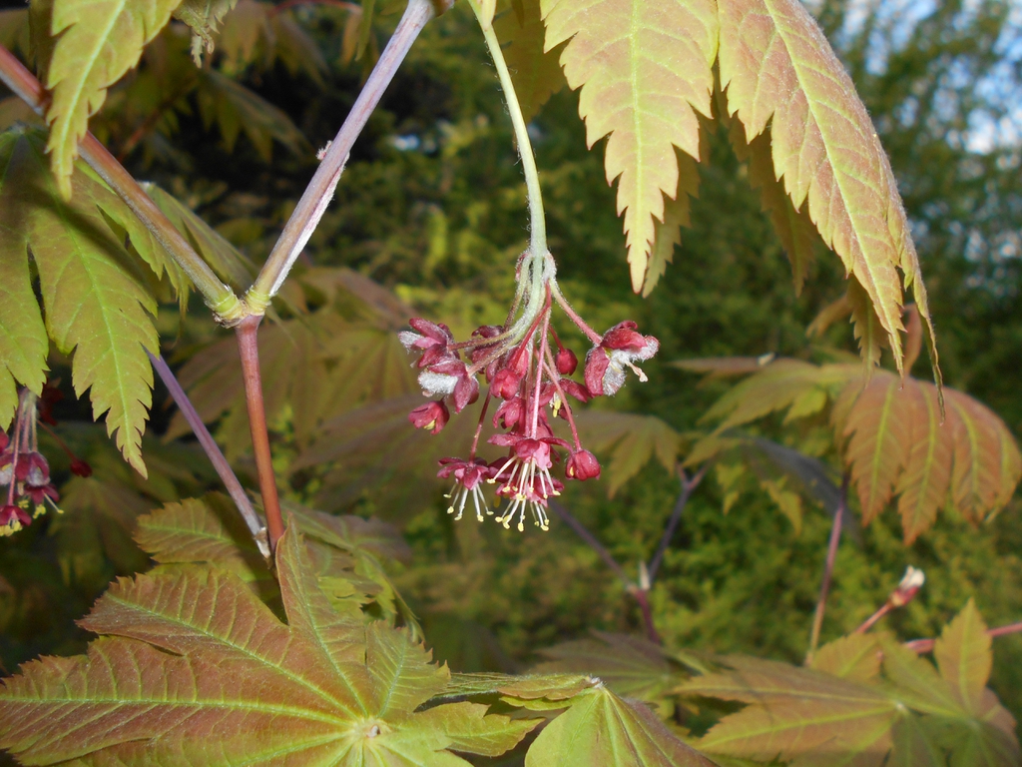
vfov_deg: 46.8
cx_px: 511
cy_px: 384
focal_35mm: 30
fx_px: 886
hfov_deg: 60.0
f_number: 8.5
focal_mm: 5.1
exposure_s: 1/160
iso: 200
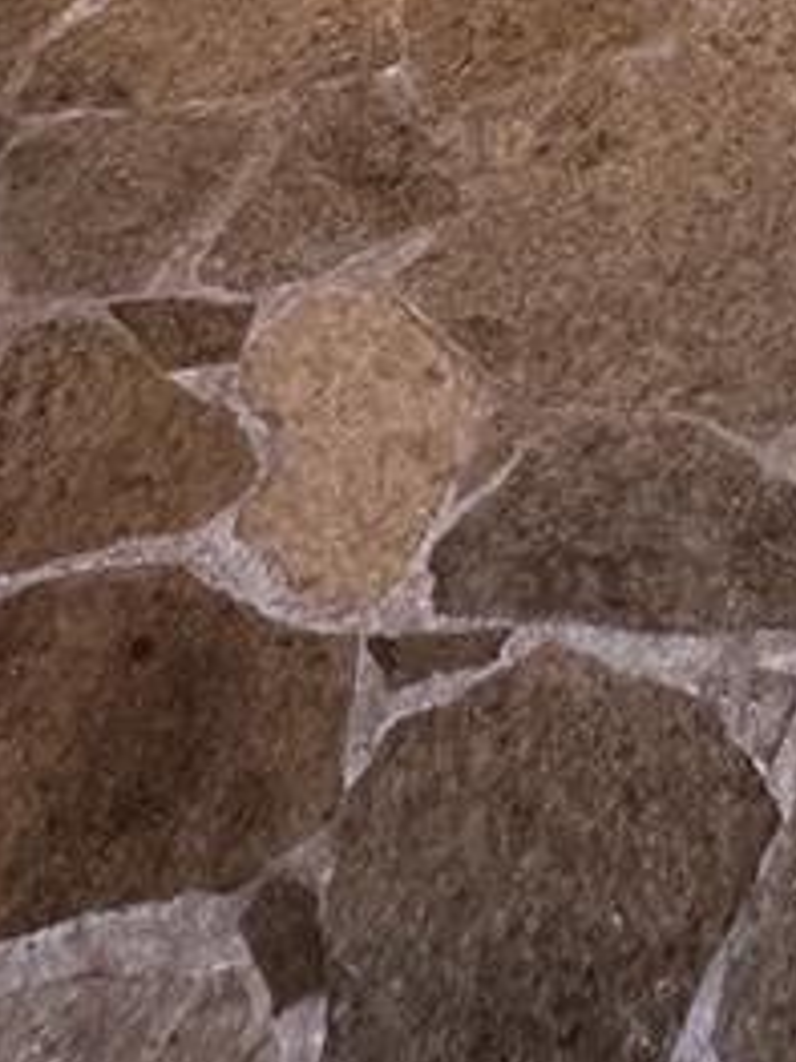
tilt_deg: -5.4
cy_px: -1005
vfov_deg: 19.4
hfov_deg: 21.6
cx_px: 893
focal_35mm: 64
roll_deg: -1.8
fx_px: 1964
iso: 250
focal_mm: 2.22
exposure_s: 1/60
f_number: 2.2
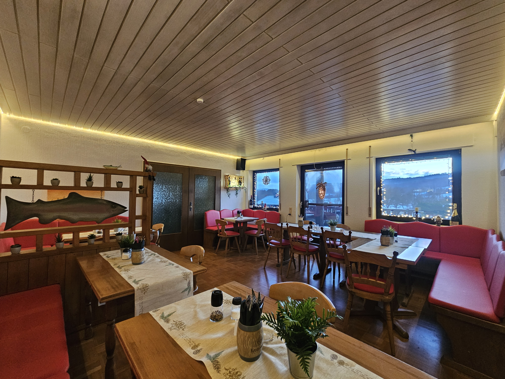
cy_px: 190
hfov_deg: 106.2
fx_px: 190
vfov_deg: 89.9
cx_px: 252
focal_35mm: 13
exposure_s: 1/33.3
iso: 400
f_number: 2.2
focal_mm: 2.2
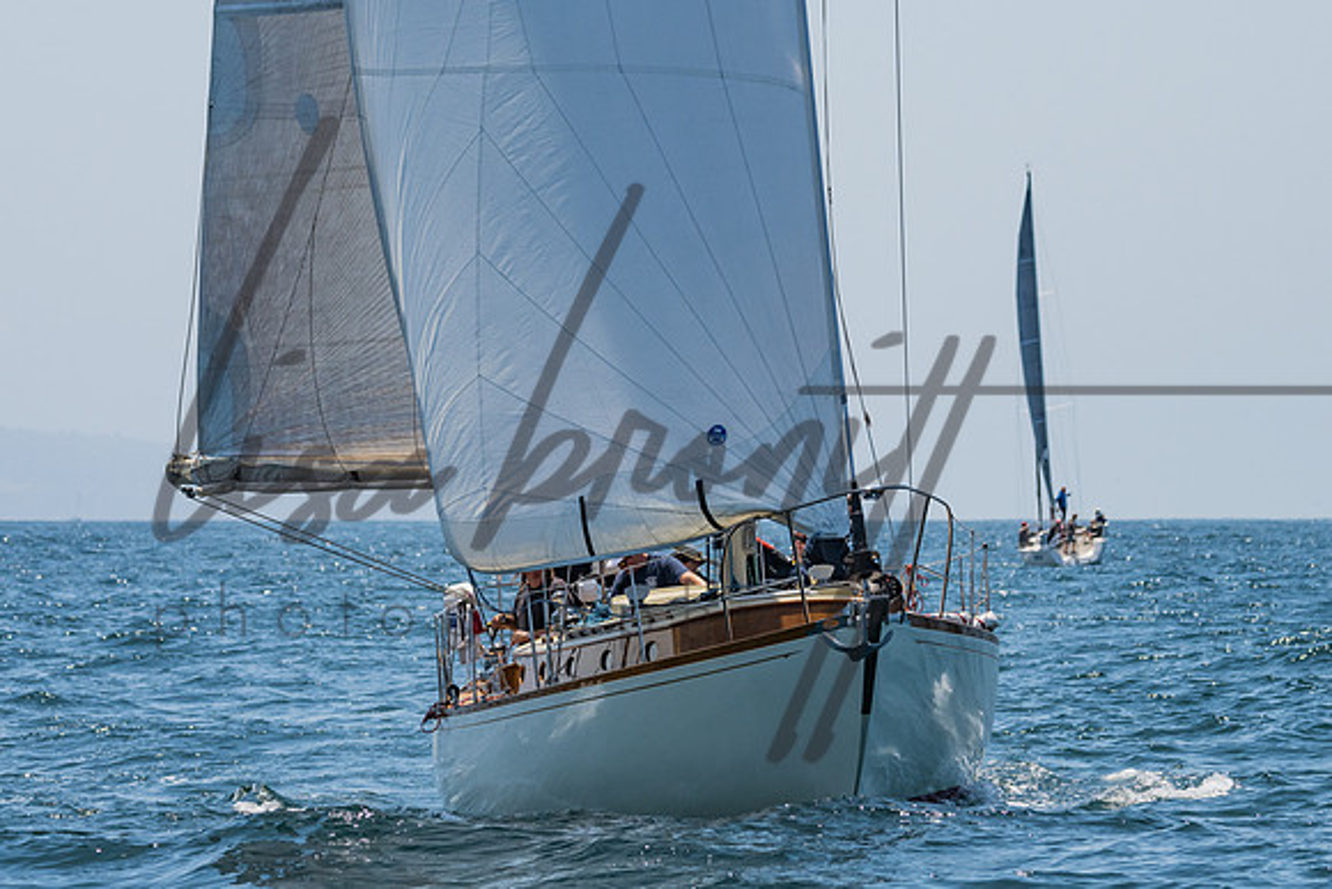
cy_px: 488
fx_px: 10289
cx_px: 710
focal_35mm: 278
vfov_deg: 4.9
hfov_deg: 7.4
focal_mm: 185
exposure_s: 1/2000
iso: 250
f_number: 6.3
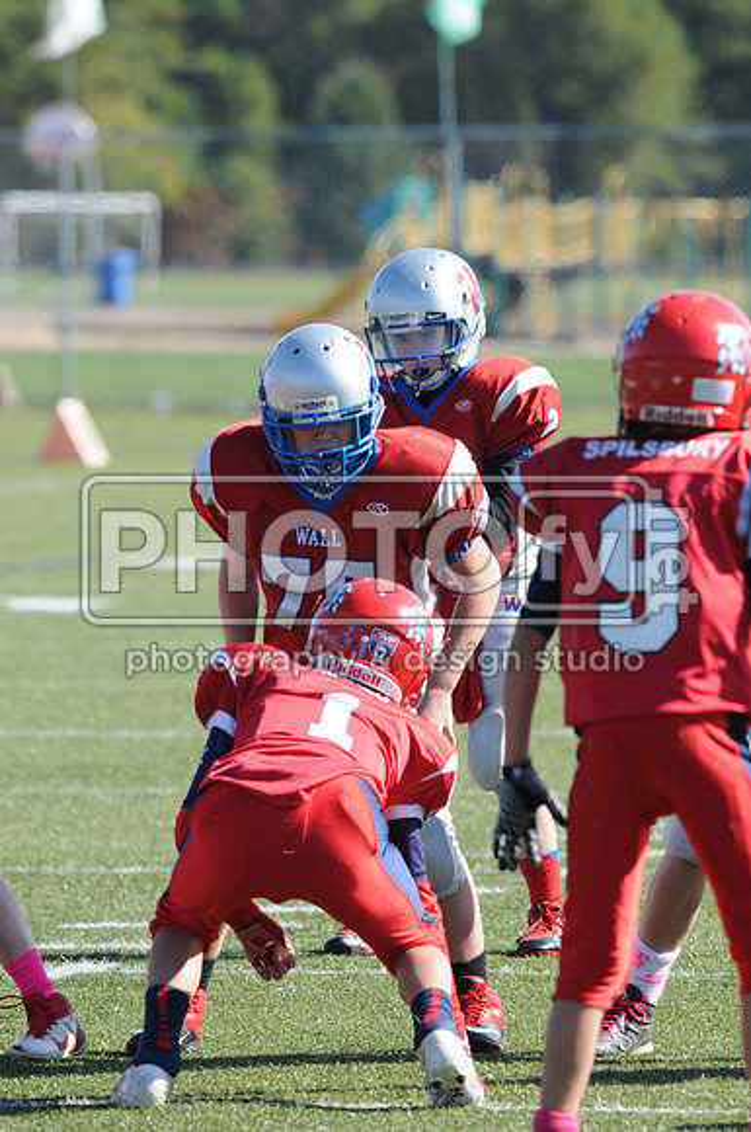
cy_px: 566
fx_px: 14122
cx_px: 376
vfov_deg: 4.6
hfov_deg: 3.0
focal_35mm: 450
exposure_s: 1/500
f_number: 6.3
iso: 200
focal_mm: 300
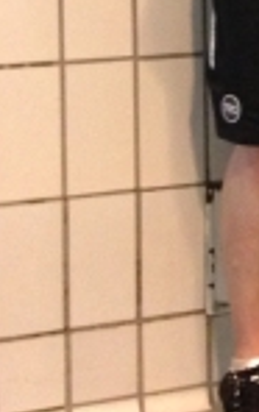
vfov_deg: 13.4
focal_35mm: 151
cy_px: -89
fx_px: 1699
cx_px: 716
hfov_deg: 7.8
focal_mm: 4.13
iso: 320
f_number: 2.4
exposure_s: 1/20
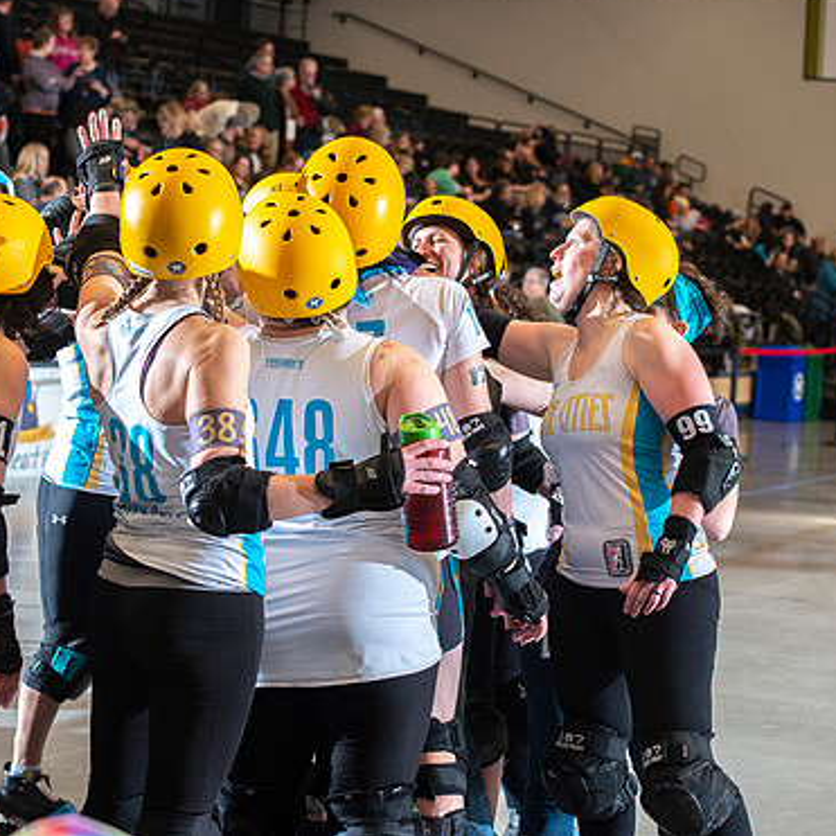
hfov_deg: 18.6
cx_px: 261
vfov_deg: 18.7
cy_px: 402
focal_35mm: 93
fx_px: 2541
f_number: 5
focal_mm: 70
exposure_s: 1/160
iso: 500
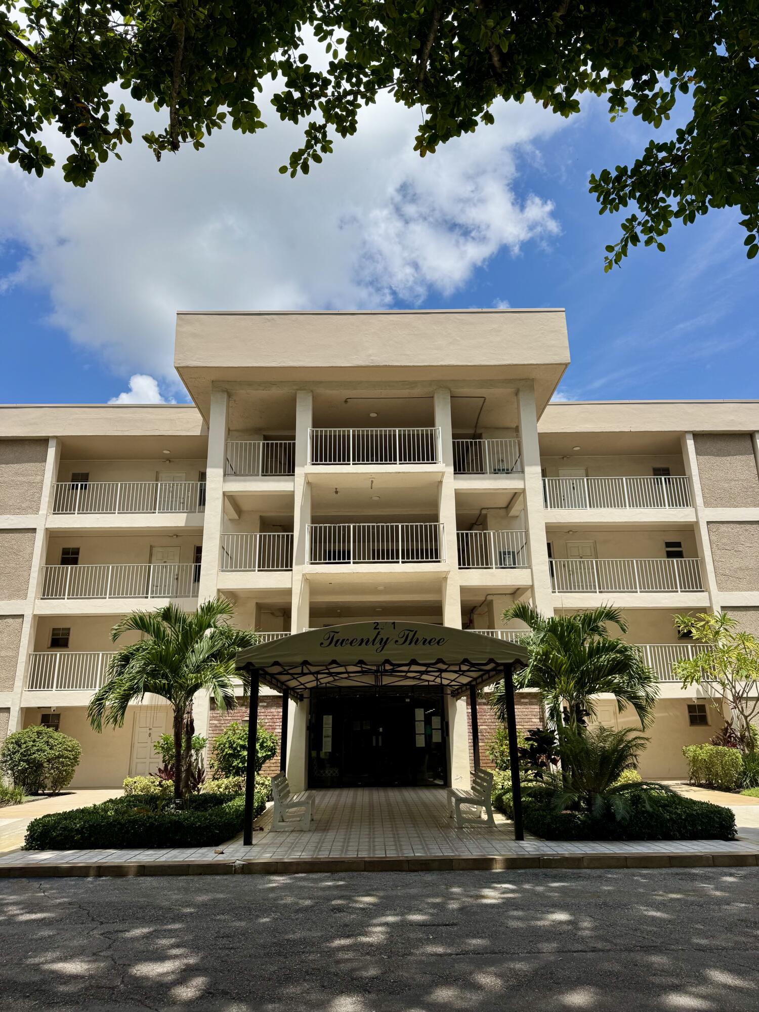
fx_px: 702
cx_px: 380
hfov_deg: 56.8
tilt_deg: +18.0
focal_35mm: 24
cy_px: 506
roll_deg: +0.9
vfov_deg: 71.6
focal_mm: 6.76
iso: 80
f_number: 1.78
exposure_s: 1/6410
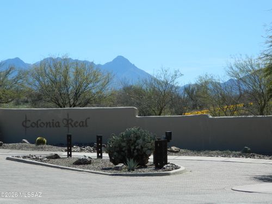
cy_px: 102
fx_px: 1014
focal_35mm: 129
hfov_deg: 15.3
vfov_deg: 11.5
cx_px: 136
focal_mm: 23.2
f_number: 4.7
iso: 80
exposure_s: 1/640
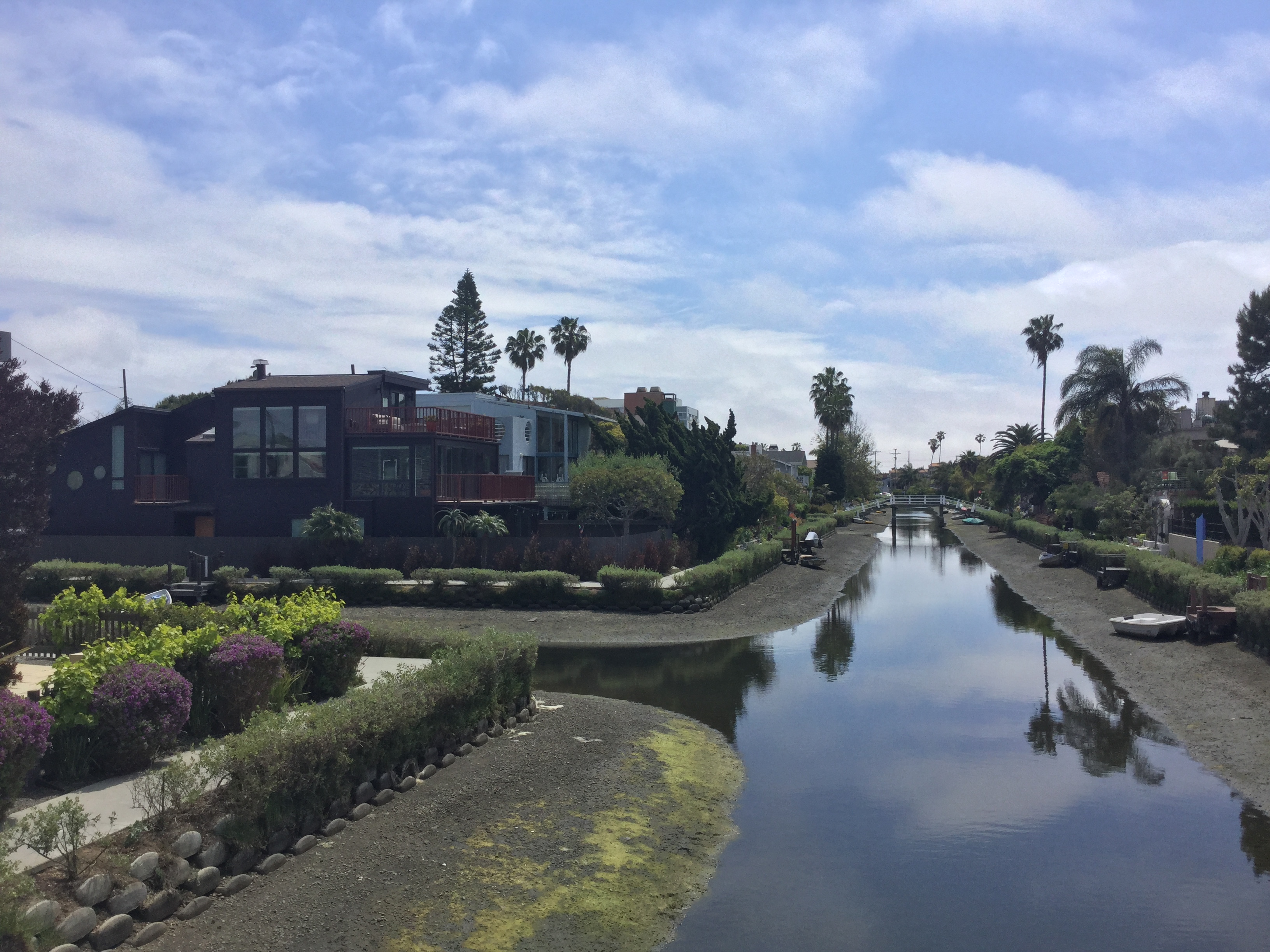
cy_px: 476
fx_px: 1137
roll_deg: -0.1
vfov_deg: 45.4
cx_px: 635
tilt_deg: -0.3
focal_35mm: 31
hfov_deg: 58.4
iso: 25
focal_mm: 3.3
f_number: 2.4
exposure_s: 1/2262
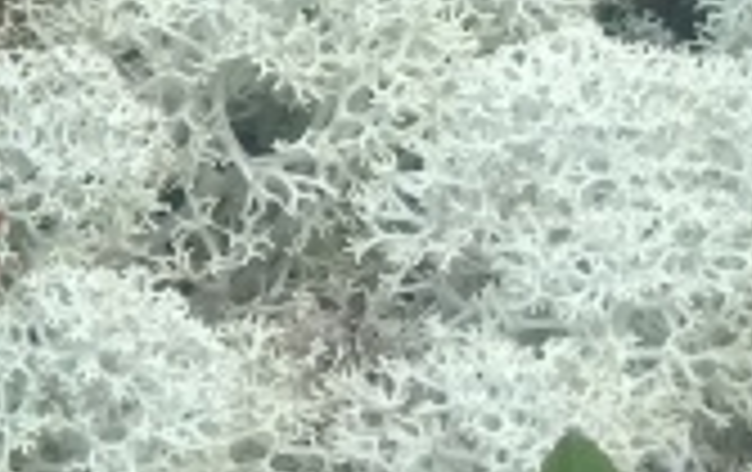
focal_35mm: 188
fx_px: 3859
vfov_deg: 7.0
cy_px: 139
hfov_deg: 9.9
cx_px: -982
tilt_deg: -49.3
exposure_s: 1/591
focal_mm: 4.15
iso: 25
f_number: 2.2
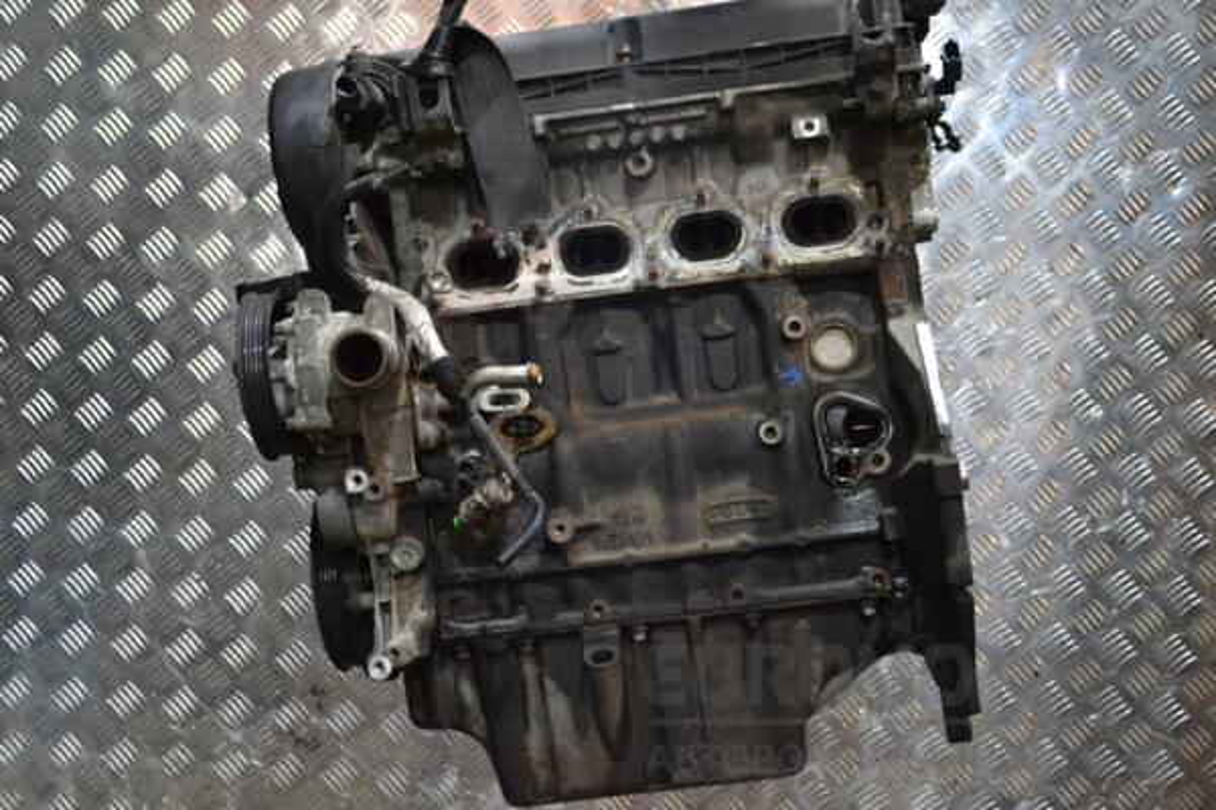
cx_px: 608
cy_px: 405
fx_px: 1723
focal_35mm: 51
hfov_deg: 38.9
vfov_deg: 26.5
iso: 2500
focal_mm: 34
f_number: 5
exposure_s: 1/30
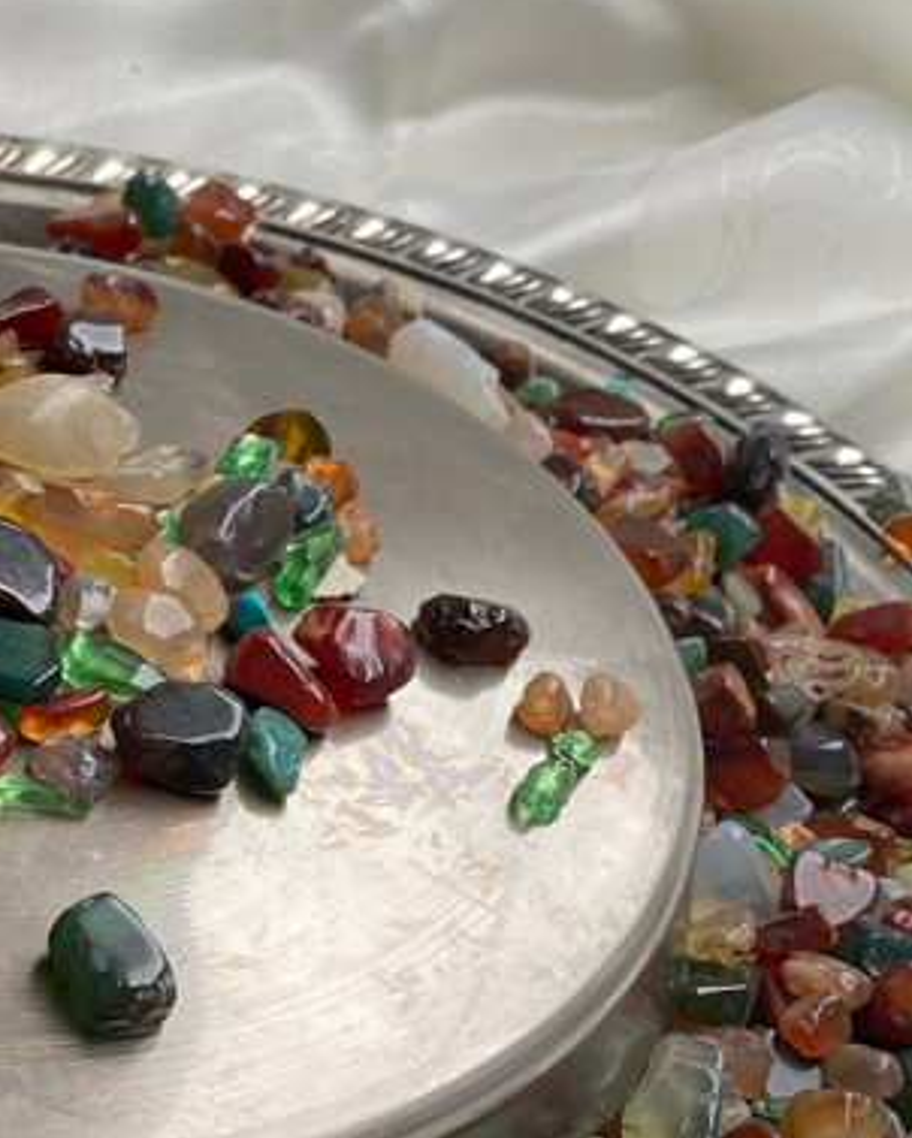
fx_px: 2933
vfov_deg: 21.9
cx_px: -142
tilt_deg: -37.5
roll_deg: -3.5
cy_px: 682
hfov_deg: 17.0
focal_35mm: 87
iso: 25
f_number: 1.8
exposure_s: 1/121
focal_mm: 3.99
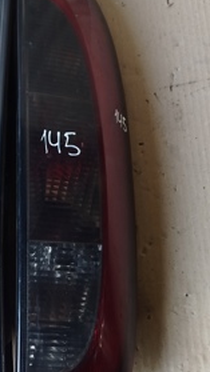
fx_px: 445
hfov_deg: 25.3
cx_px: 1
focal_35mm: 45
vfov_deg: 45.4
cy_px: 207
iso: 400
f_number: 1.7
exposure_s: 1/33
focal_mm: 5.31
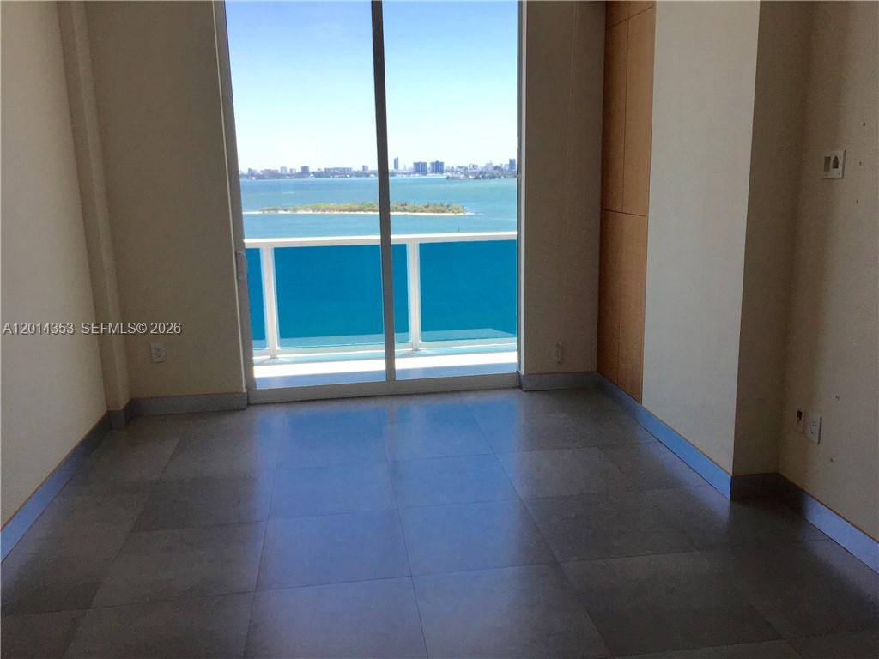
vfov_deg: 48.2
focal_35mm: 29
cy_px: 330
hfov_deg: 61.7
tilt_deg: -12.7
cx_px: 440
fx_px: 736
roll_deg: +0.1
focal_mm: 4.15
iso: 32
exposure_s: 1/879
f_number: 2.2
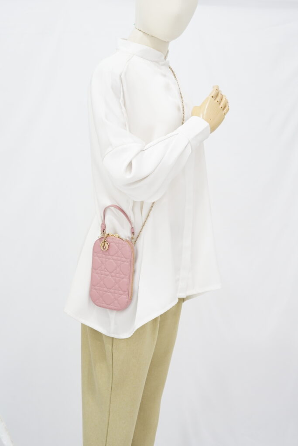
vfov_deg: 39.6
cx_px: 149
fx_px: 621
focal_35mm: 50
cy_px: 223
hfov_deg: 27.0
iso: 640
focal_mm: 50
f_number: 6.3
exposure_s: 1/8
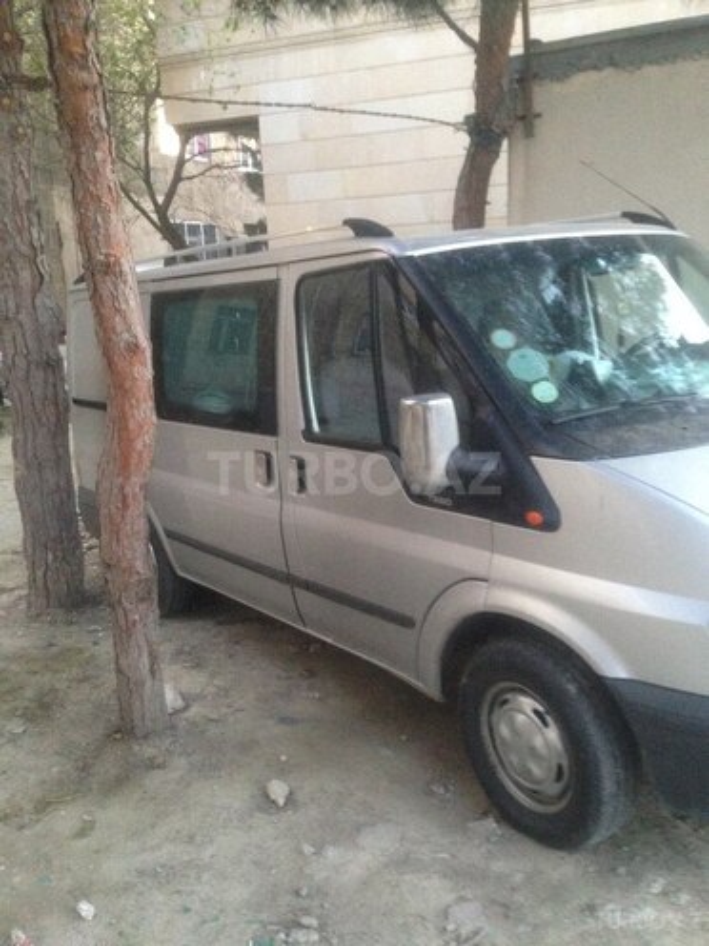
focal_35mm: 33
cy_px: 473
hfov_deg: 42.9
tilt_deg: -10.7
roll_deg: +2.3
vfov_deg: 55.4
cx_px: 354
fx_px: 901
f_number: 2.4
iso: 400
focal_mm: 4.12
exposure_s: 1/20
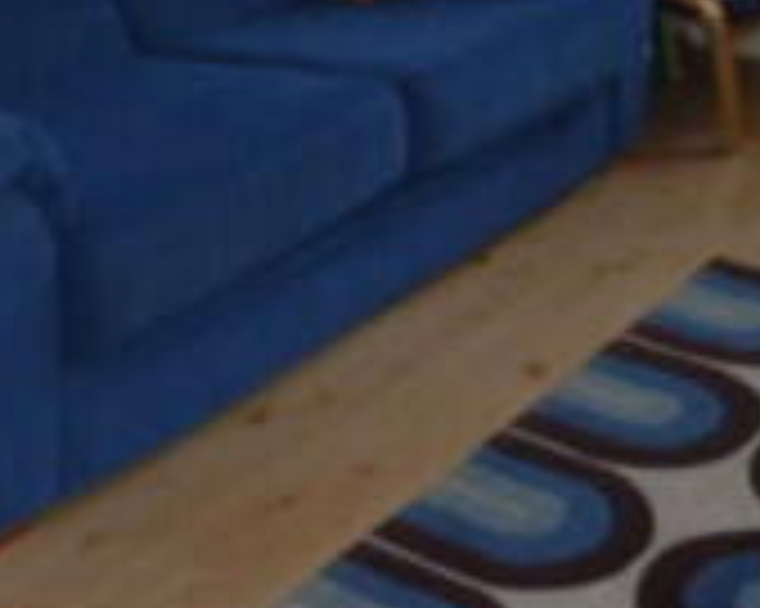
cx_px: 245
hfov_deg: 22.6
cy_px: -142
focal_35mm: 84
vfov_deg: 17.3
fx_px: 1888
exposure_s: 1/30
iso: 125
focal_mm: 4.1
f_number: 3.3
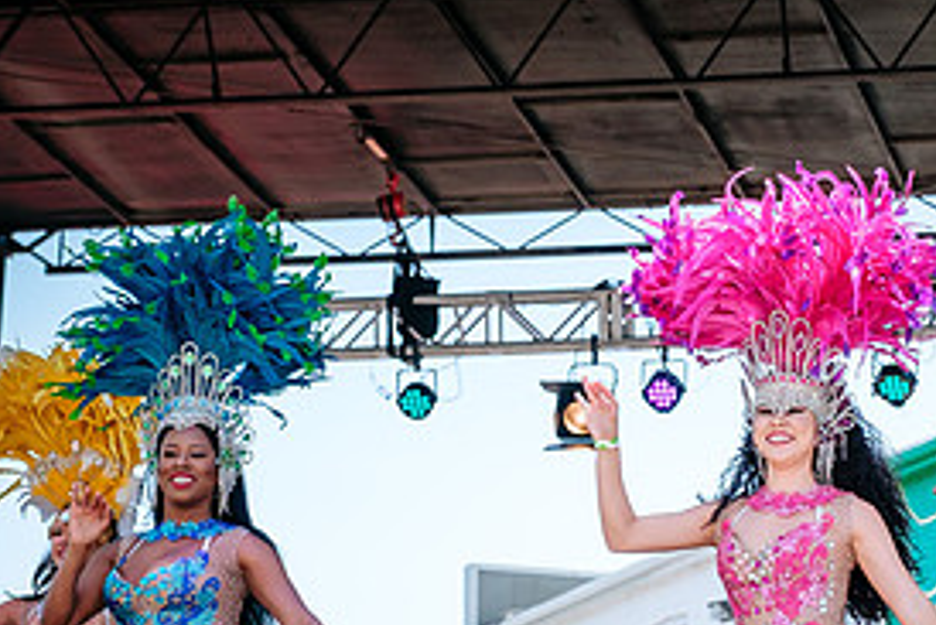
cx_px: 779
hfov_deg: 15.7
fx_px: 3356
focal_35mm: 129
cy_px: 487
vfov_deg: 10.6
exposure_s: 1/2000
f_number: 2.8
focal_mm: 36.5
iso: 200
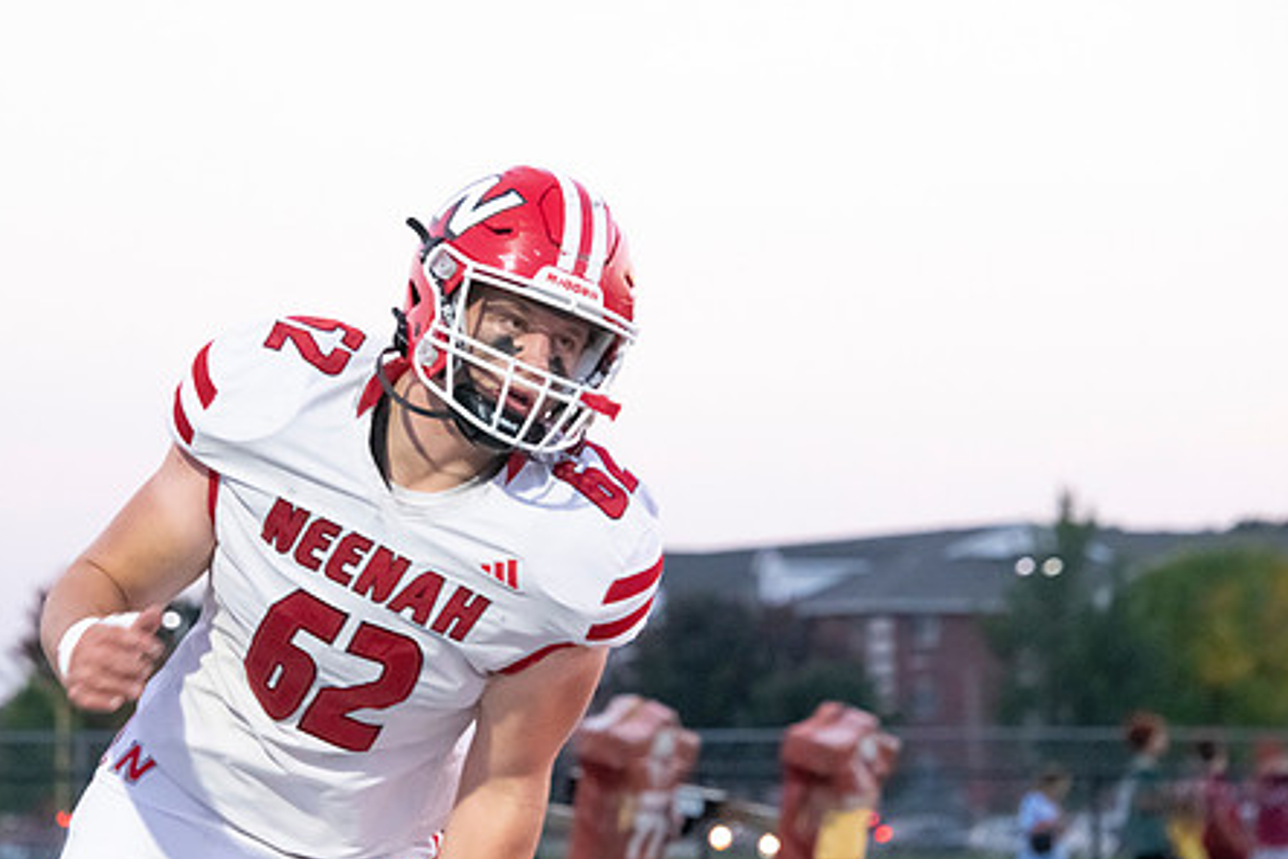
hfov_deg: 9.8
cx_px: 487
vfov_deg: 6.6
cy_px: 466
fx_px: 7477
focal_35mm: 209
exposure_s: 1/400
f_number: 7.1
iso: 10000
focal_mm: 160
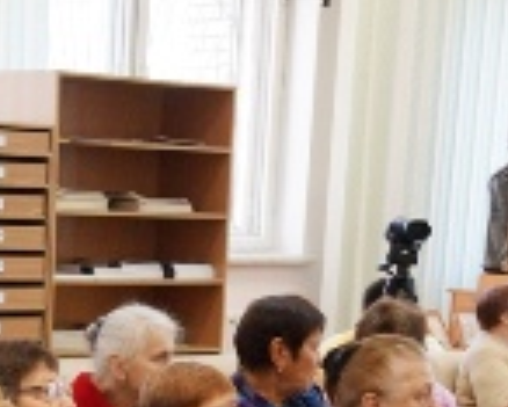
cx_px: 150
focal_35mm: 121
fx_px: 1820
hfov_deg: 15.8
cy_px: 489
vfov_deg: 12.5
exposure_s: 1/100
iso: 2000
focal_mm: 28
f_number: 5
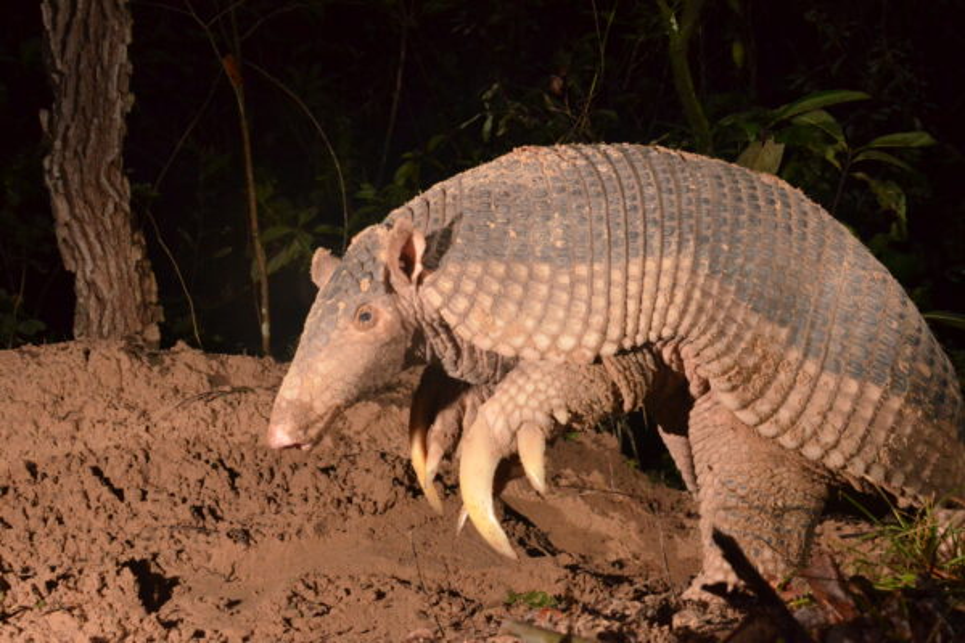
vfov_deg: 25.8
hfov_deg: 37.9
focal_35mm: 52
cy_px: 322
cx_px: 482
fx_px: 1407
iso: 4000
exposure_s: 1/200
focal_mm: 35
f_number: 11
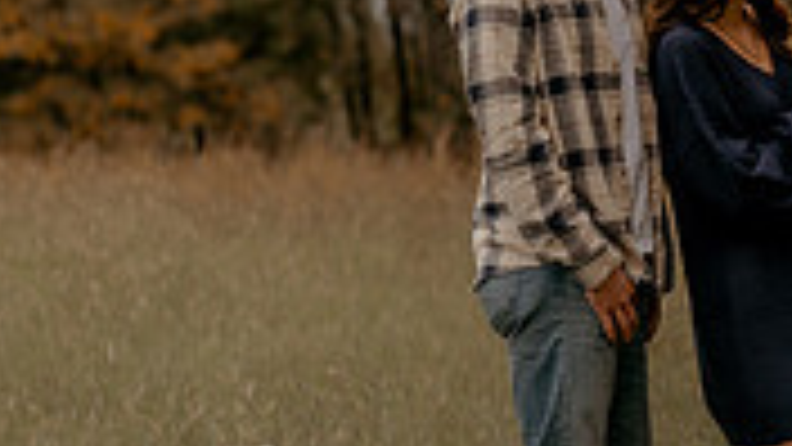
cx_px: 1161
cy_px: 243
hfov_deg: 7.2
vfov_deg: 4.1
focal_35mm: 294
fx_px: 6174
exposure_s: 1/800
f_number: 2.8
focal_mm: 85
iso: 125
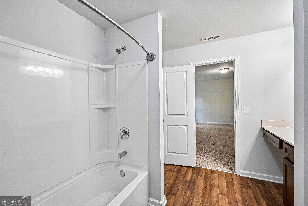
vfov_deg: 75.5
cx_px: 154
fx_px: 133
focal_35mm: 16
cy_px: 103
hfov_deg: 98.5
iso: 450
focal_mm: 15.5
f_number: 8
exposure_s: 1/15
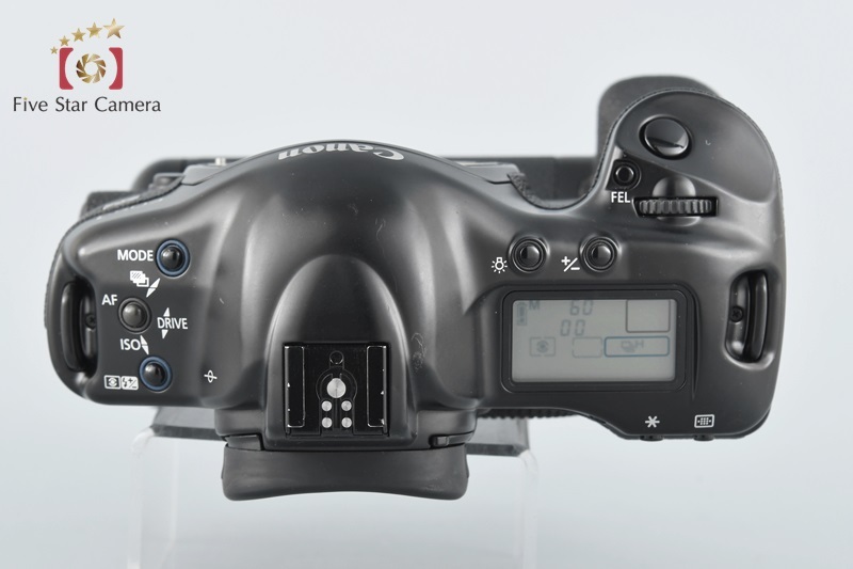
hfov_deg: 14.0
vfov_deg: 9.3
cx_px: 426
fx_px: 3482
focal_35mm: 147
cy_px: 284
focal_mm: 98
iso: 500
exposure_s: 1/200
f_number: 11
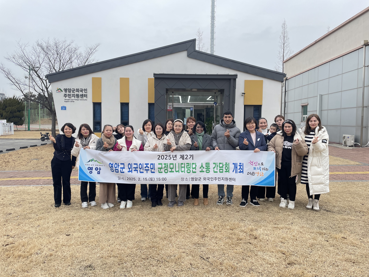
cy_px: 138
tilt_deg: -2.0
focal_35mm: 26
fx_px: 277
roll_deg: -1.0
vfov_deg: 53.1
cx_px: 184
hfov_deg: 67.3
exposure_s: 1/475
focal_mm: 4.2
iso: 32
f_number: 1.6
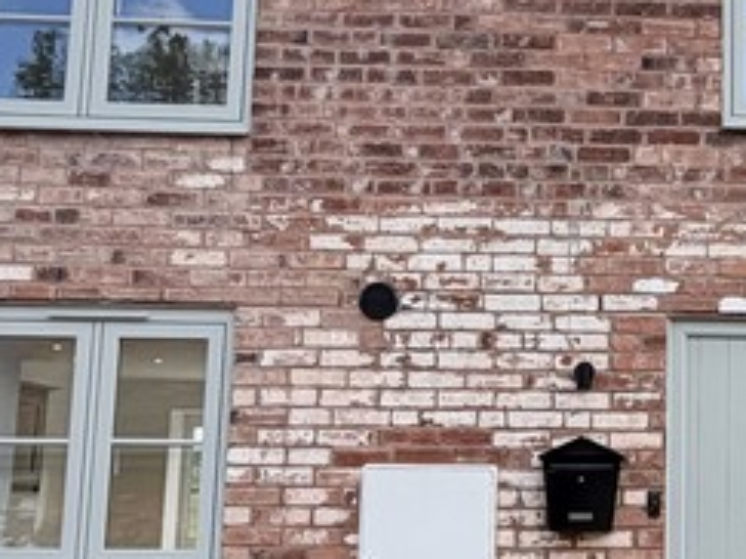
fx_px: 1271
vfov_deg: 24.8
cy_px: 326
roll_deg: -0.5
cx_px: 703
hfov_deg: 30.9
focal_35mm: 59
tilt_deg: +6.9
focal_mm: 2.22
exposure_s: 1/751
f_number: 2.2
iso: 40
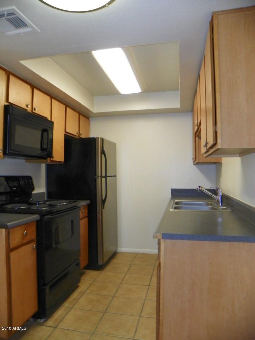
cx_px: 128
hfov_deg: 53.1
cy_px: 170
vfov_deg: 67.3
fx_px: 255
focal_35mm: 26
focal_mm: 4.6
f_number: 2.8
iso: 200
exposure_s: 1/30
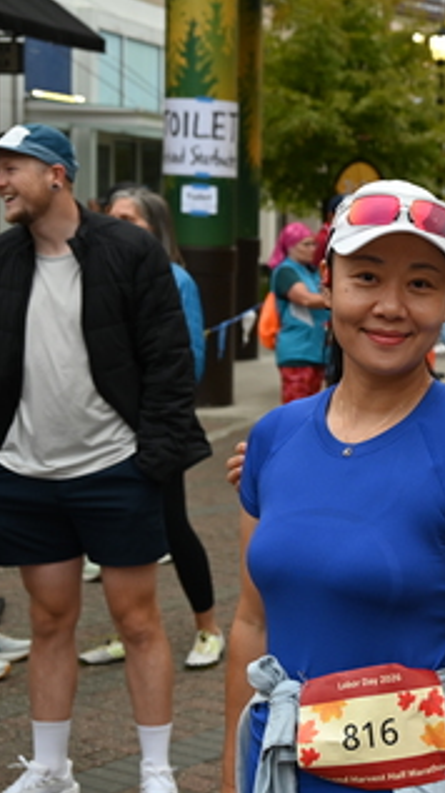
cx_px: 542
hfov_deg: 14.6
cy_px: 399
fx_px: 1680
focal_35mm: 80
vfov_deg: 26.5
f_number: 5.3
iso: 400
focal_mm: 44
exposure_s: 1/160
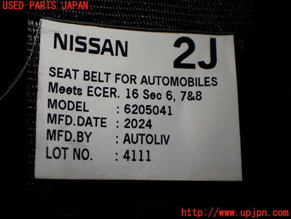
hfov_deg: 45.8
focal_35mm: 41
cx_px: 146
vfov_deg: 35.1
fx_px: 345
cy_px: 110
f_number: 2.8
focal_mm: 7.31
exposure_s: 1/160
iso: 100
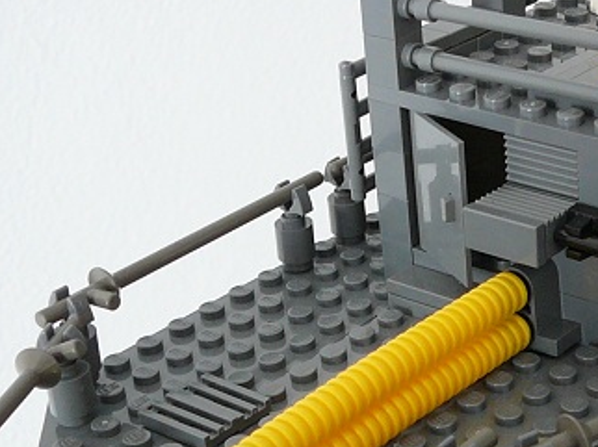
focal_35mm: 87
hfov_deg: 21.7
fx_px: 1502
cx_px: 591
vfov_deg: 16.8
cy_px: 343
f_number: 2.8
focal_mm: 5.2
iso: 125
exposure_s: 1/30
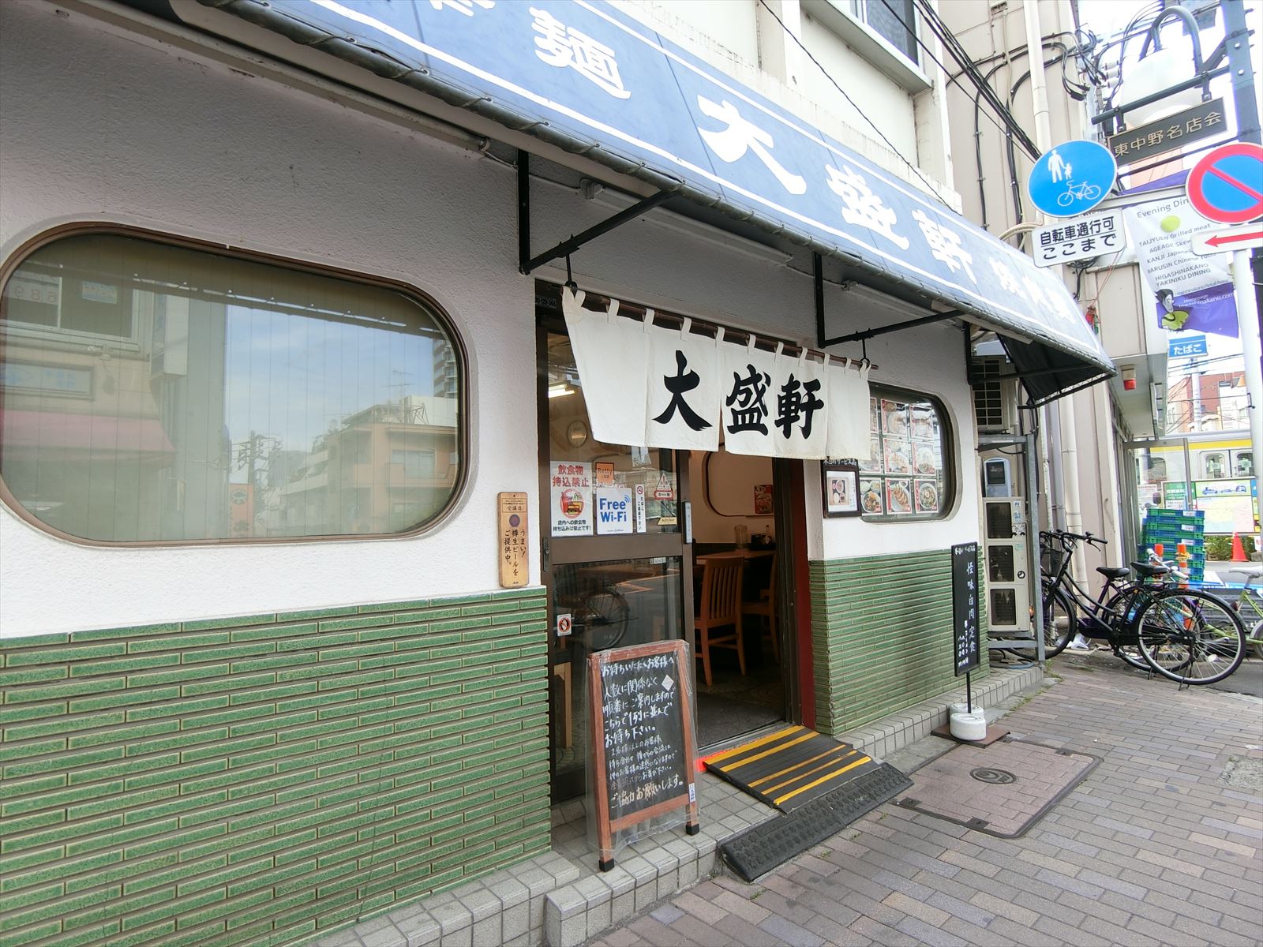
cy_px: 474
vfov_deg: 68.7
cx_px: 632
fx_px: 693
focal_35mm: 19
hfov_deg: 84.7
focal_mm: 4.06
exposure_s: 1/160
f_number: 2.7
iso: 80
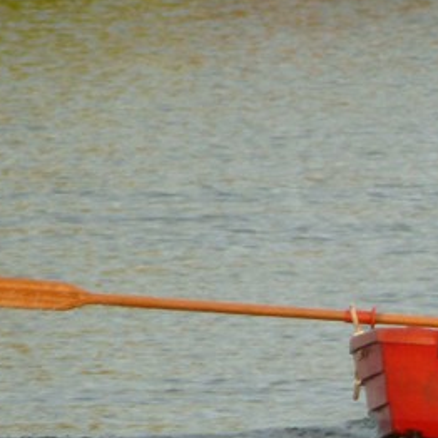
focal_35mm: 1612
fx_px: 23076
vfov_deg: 1.1
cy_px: 154
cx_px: 617
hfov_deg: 1.1
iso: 200
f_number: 4
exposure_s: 1/200
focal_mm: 88.8
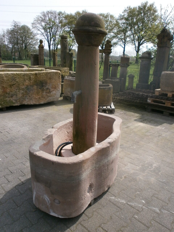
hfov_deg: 51.4
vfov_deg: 65.3
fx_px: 181
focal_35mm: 27
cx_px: 87
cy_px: 116
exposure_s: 1/1000
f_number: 2.9
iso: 100
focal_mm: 4.8
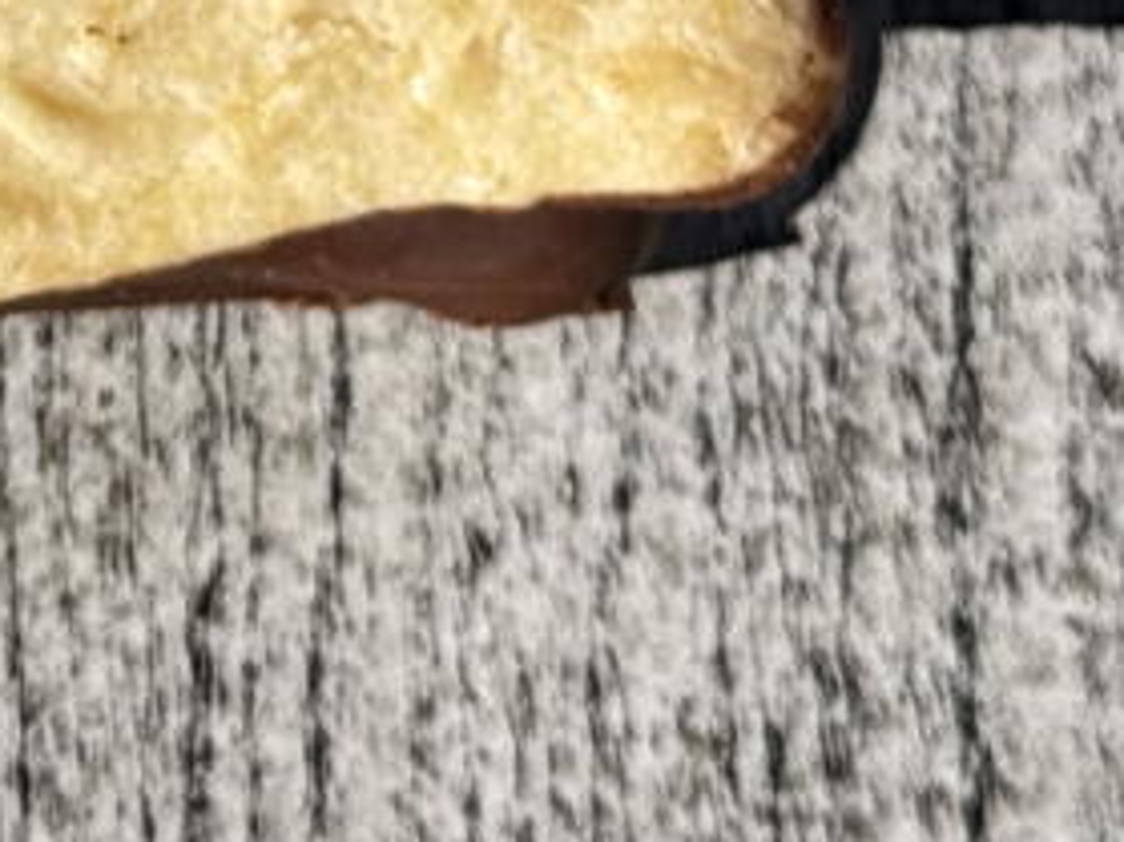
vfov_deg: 6.6
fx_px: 7140
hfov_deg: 8.7
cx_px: -798
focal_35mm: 220
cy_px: -592
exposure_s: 1/2833
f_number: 1.78
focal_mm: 6.76
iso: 64
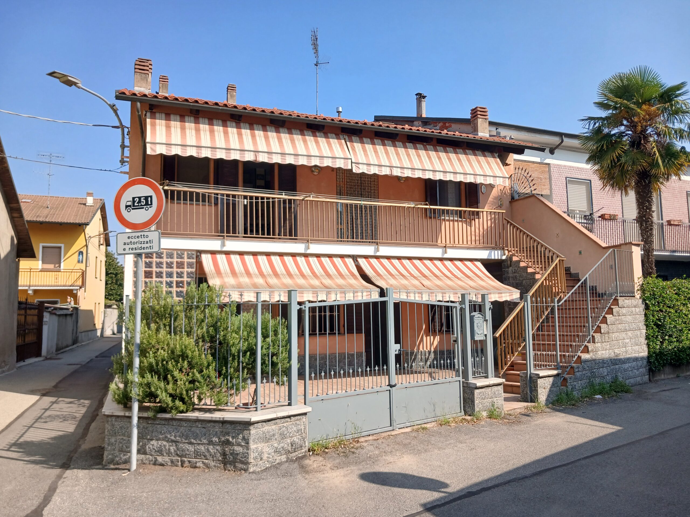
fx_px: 538
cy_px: 258
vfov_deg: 51.4
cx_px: 345
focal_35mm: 27
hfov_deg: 65.3
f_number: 1.8
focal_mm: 3.98
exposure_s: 1/421
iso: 20
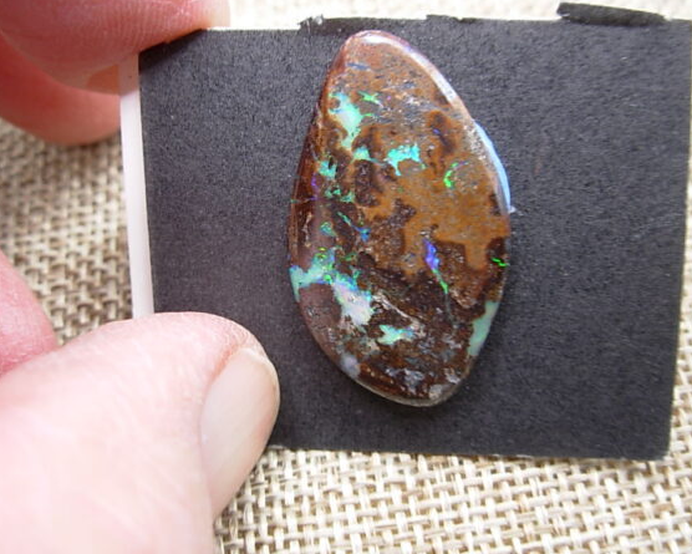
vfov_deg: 37.3
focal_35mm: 40
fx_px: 819
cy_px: 276
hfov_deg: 45.8
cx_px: 326
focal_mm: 6.3
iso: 50
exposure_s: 1/13.5
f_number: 2.9
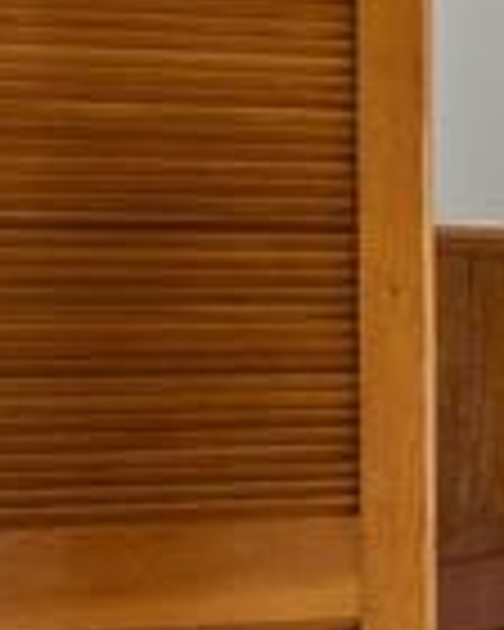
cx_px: 2032
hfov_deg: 8.1
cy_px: 356
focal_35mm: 103
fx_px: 1920
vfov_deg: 18.6
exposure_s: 1/60
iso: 200
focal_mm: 10
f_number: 6.3
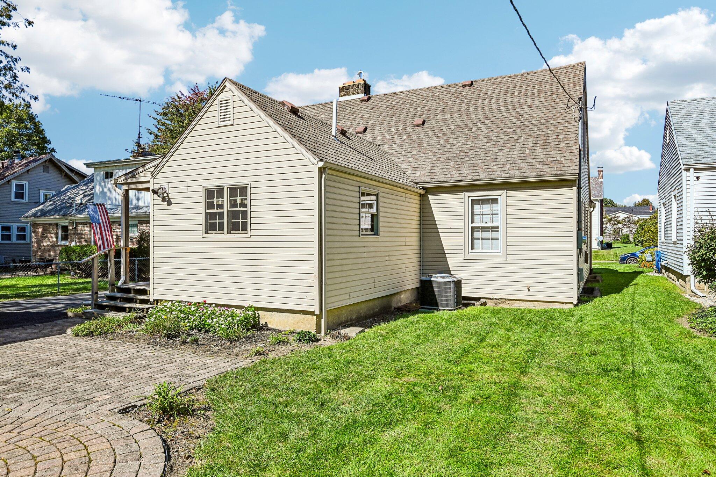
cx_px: 358
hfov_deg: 77.3
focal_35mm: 22
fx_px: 447
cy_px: 238
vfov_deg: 56.1
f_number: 4.8
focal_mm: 22.5
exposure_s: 1/3000
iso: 400
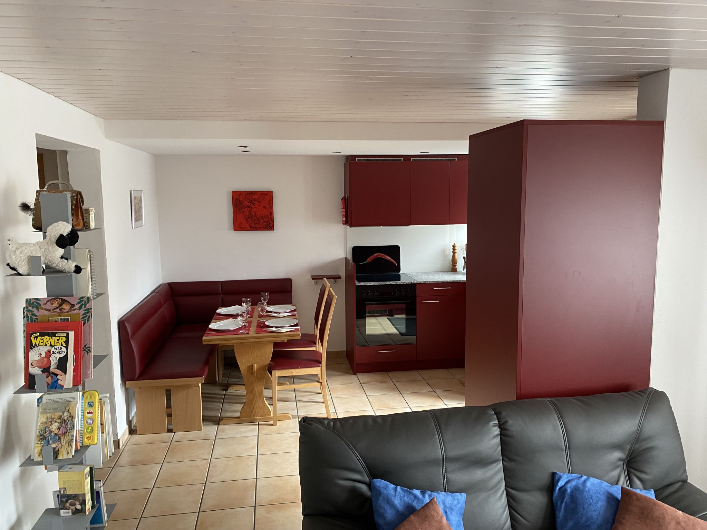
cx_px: 354
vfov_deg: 53.1
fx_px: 531
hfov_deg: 67.3
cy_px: 265
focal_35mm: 26
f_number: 1.8
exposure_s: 1/50
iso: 160
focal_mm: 4.25
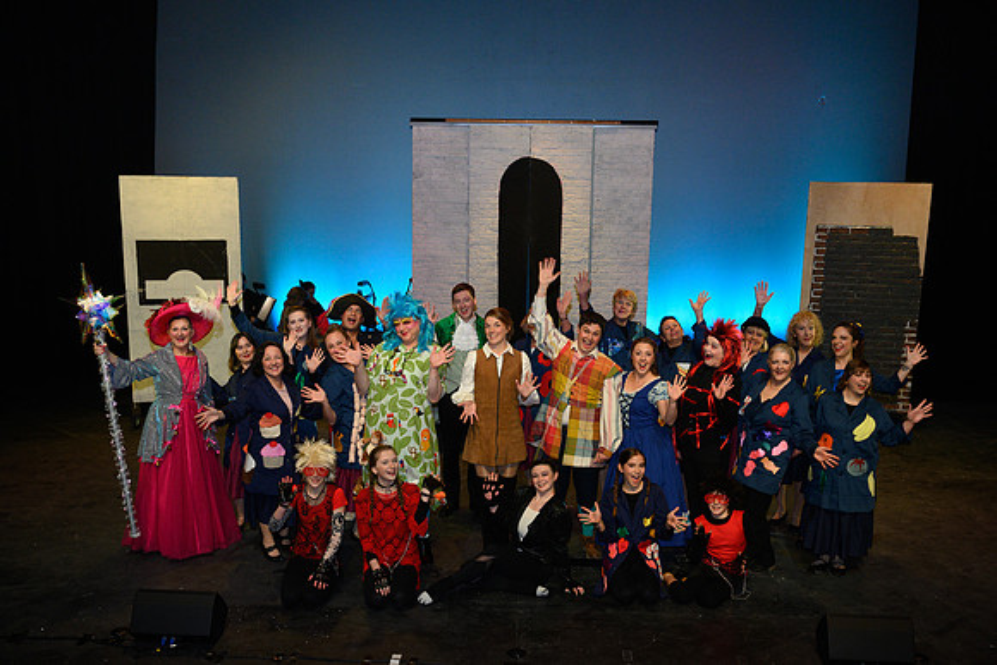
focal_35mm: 36
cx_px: 498
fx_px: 1008
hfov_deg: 52.6
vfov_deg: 36.4
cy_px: 403
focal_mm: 30
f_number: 5
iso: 800
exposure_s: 1/160
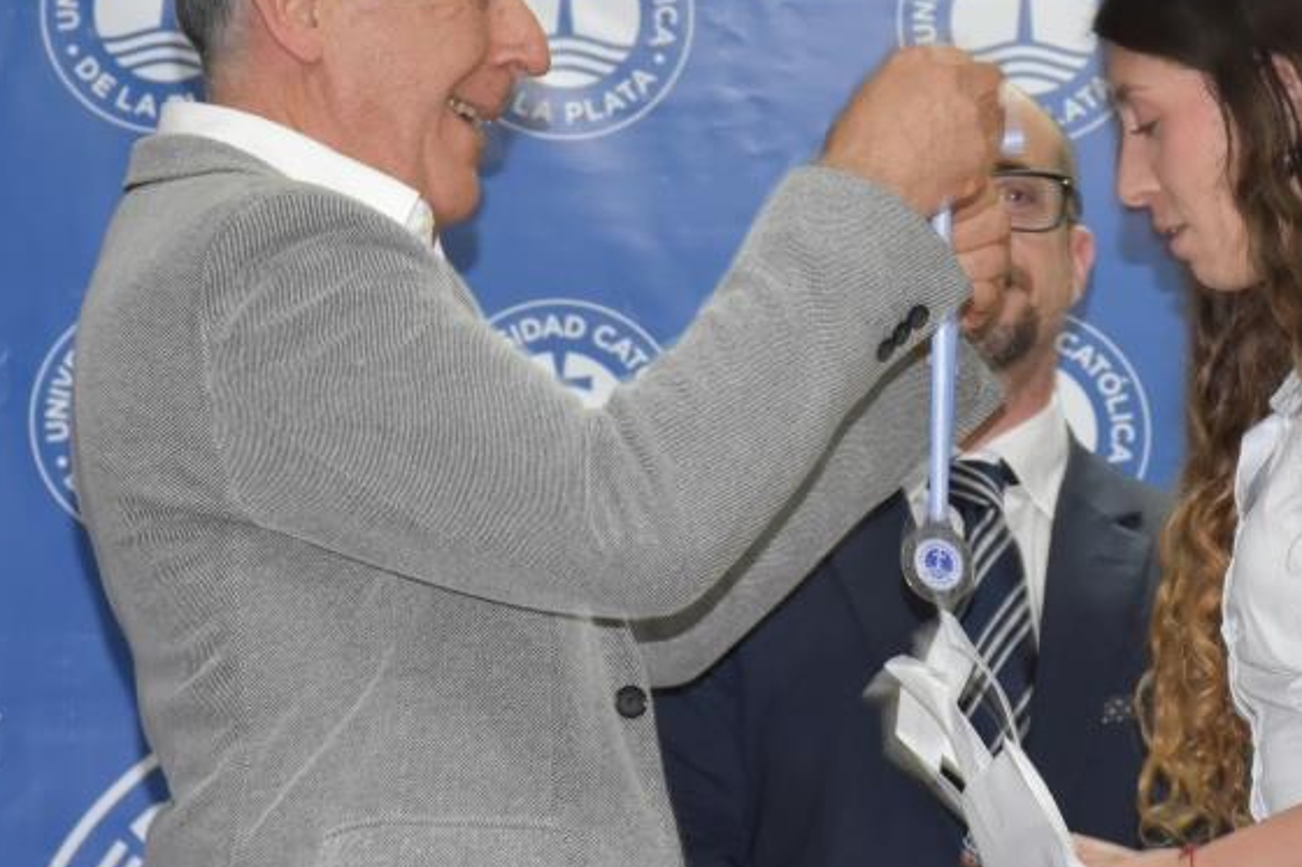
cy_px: 357
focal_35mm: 247
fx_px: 8930
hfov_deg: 8.3
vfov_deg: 5.6
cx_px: 788
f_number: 8
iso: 1600
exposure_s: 1/30
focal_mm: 90
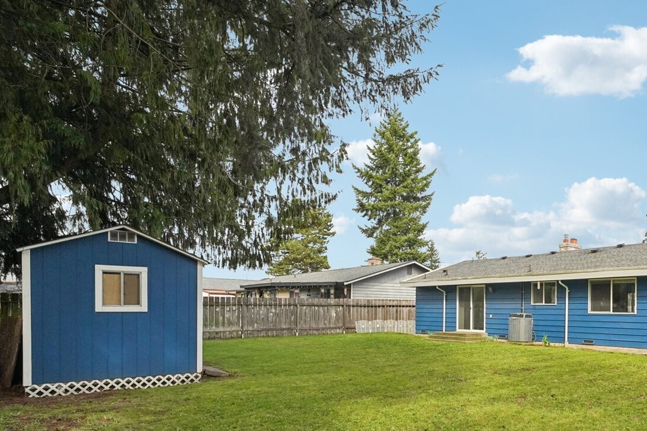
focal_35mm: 25
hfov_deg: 67.0
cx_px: 485
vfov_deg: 49.2
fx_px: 449
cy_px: 324
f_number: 8
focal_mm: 16
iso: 1600
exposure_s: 1/800
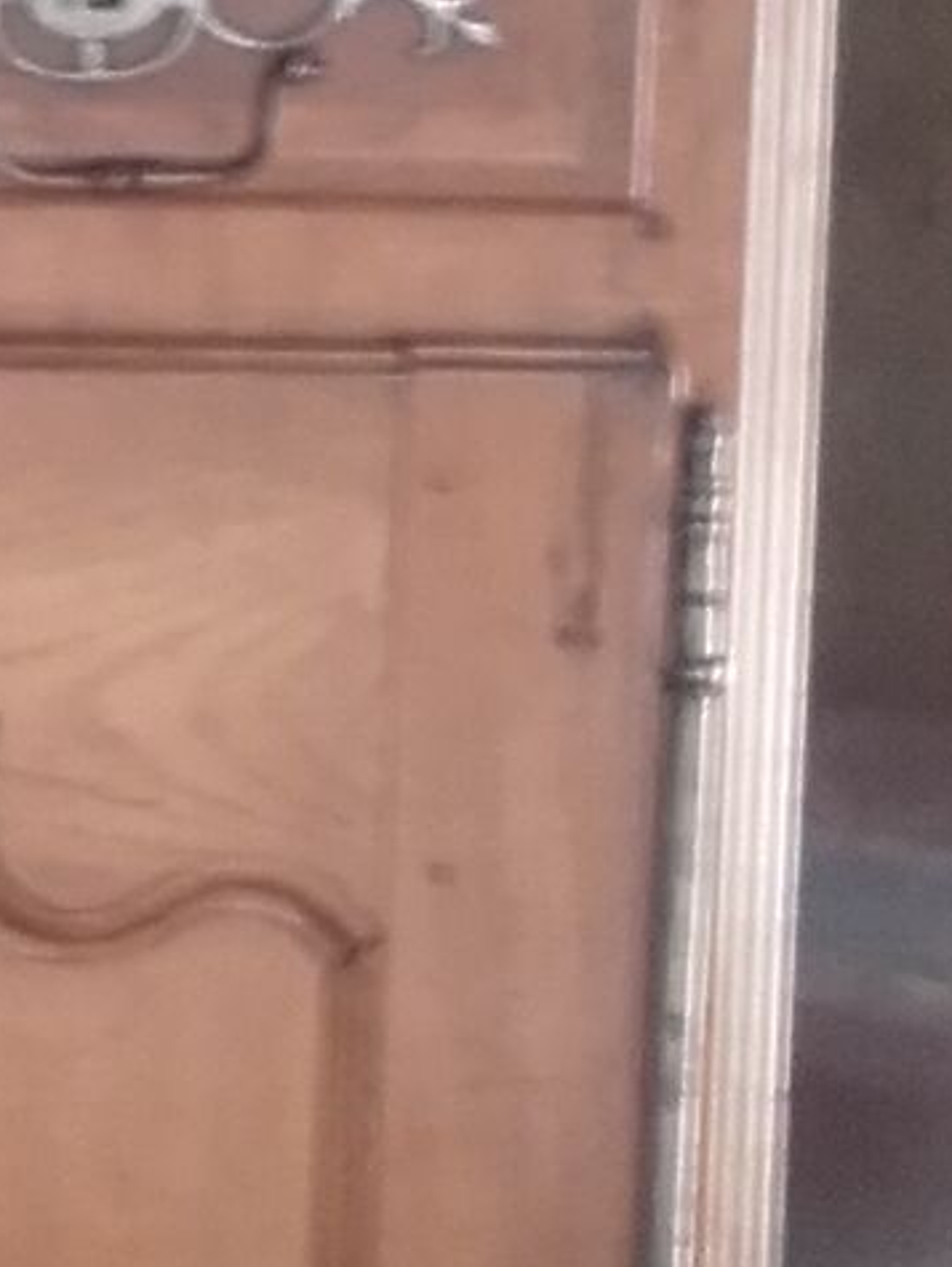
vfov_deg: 11.4
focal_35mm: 169
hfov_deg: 8.5
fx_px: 6189
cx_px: -624
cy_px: -264
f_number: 2.2
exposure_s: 1/16
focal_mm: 3.3
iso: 120
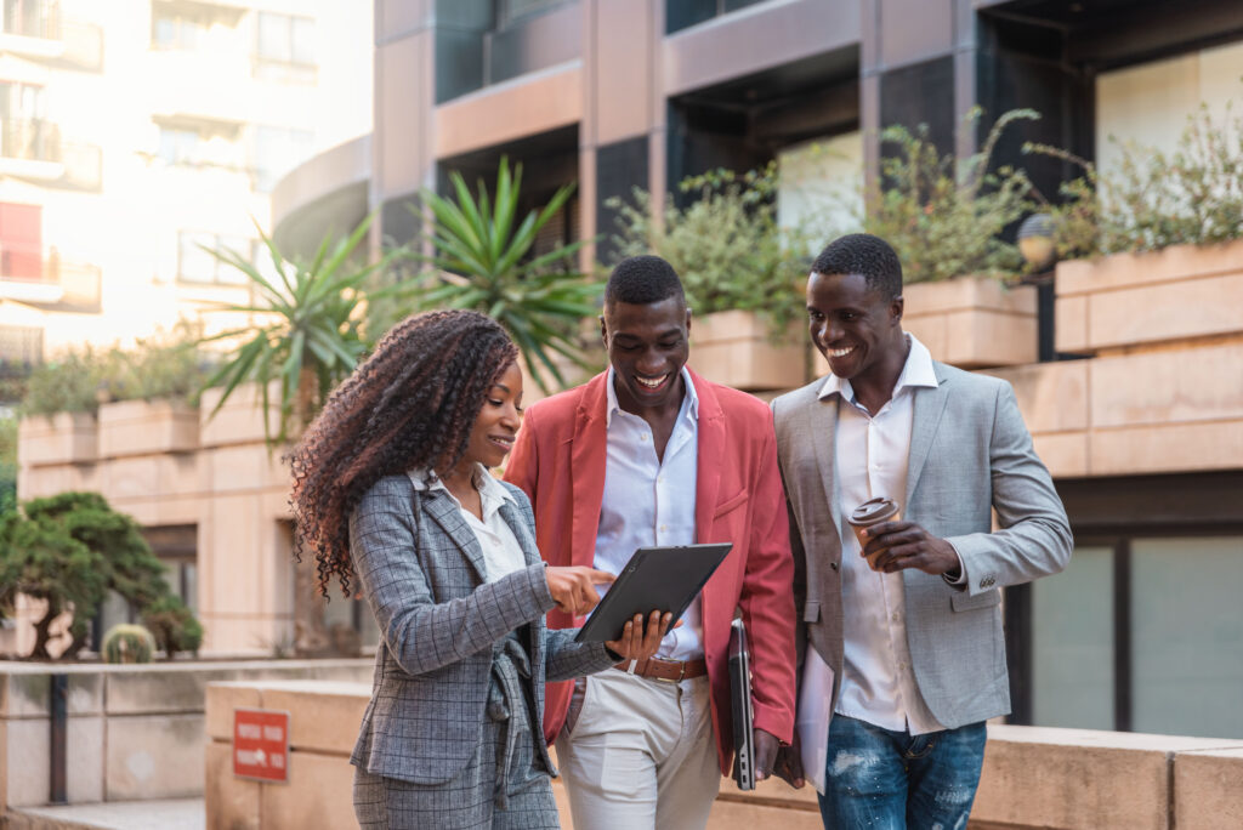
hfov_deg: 28.8
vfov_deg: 19.5
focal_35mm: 70
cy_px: 415
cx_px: 622
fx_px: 2418
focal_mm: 70
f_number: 2.8
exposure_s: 1/200
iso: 400
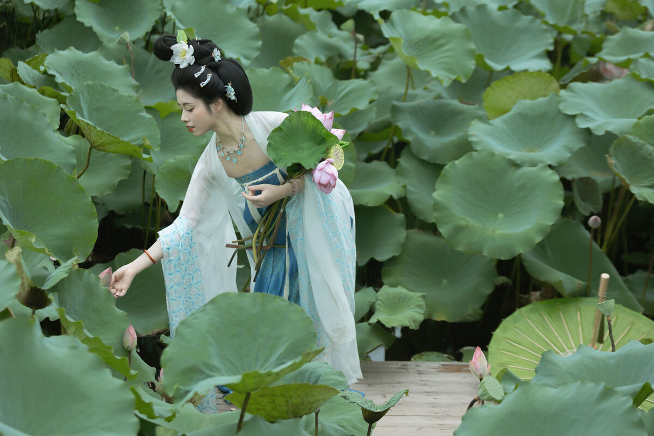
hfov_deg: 19.5
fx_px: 1907
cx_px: 327
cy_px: 218
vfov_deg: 13.0
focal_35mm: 105
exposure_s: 1/500
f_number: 2.8
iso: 100
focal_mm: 105
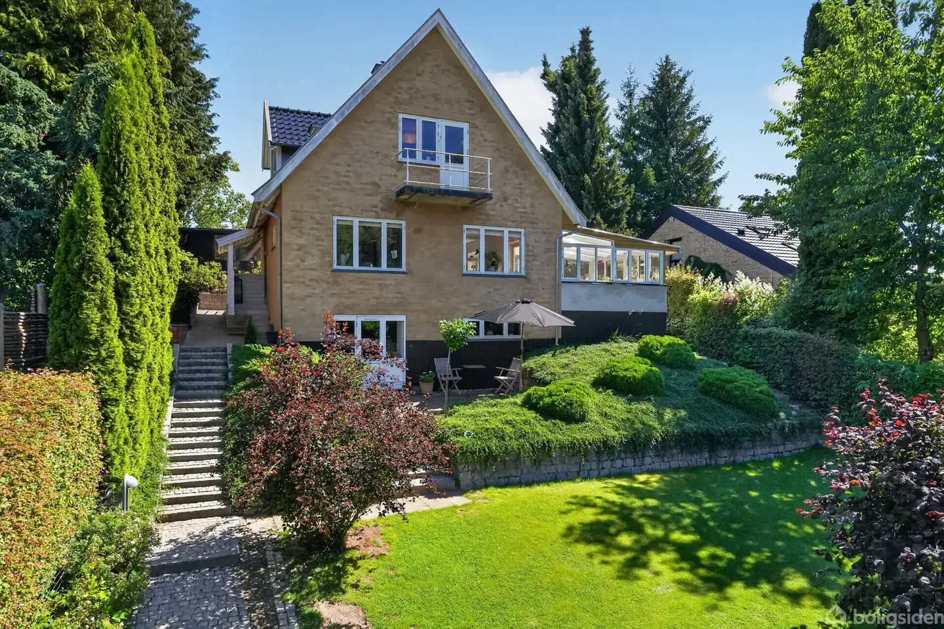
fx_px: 577
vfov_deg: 57.2
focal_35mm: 22
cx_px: 472
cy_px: 314
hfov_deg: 78.6
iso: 1250
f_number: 8
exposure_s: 1/1250
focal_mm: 22
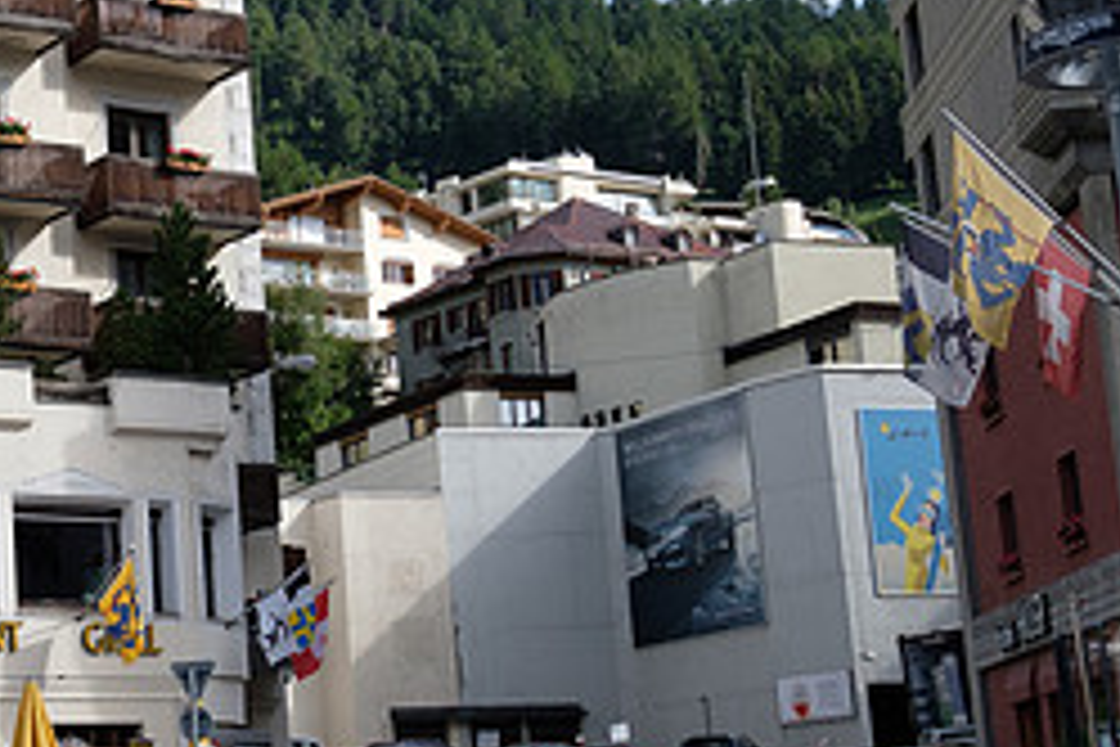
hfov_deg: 23.1
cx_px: -18
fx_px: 2613
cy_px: 376
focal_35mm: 84
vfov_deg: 16.3
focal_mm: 24
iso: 200
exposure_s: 1/550
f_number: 5.6
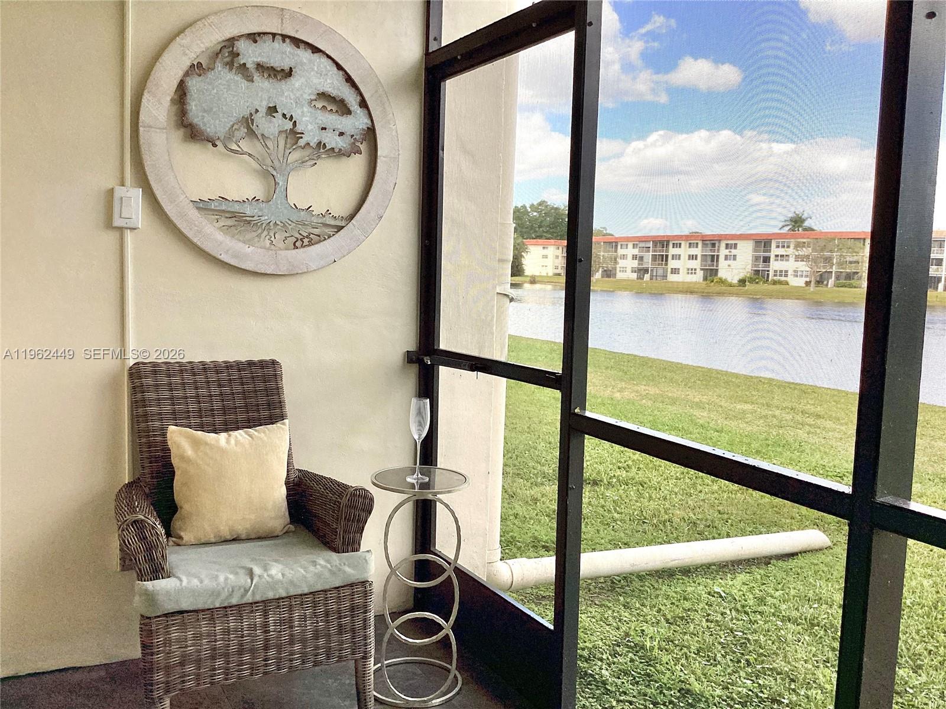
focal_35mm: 31
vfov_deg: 45.4
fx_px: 847
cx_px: 473
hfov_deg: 58.4
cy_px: 354
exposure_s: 1/539
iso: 25
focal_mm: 3.3
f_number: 2.4
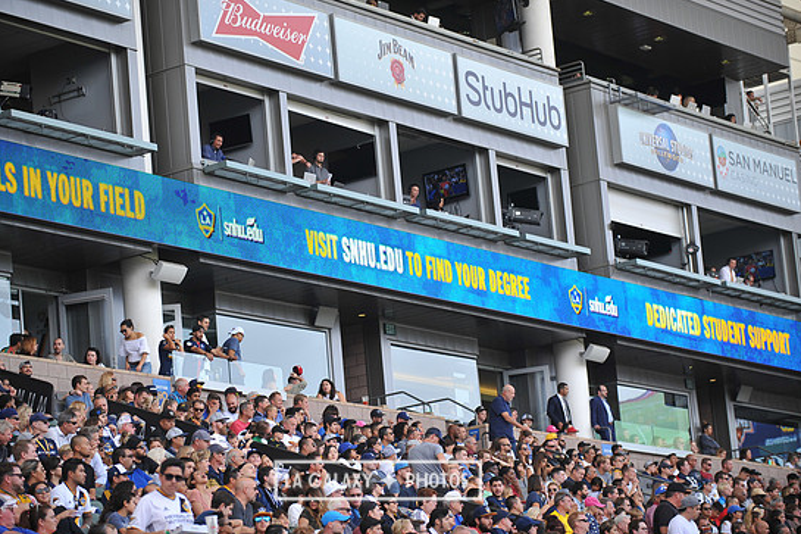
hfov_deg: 15.4
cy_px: 259
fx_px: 2958
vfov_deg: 10.3
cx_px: 378
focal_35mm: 133
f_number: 2.8
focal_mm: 125
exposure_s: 1/1250
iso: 500
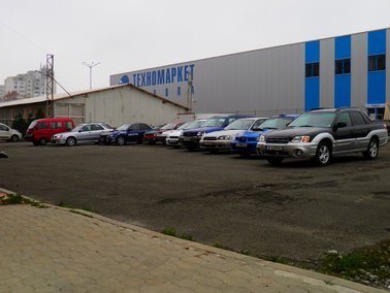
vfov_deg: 38.7
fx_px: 417
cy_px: 148
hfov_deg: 50.1
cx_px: 198
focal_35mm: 37
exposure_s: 1/30
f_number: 3.1
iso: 64
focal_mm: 6.3
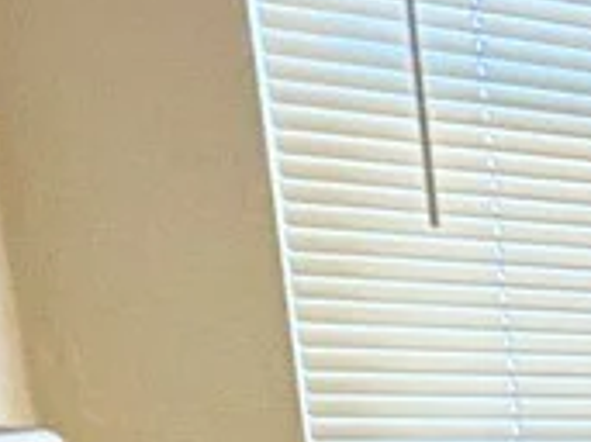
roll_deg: -1.1
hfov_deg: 12.0
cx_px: 1721
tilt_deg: -9.3
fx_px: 1433
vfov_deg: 16.2
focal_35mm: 84
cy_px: 635
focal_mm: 2.22
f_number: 2.2
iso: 320
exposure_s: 1/120
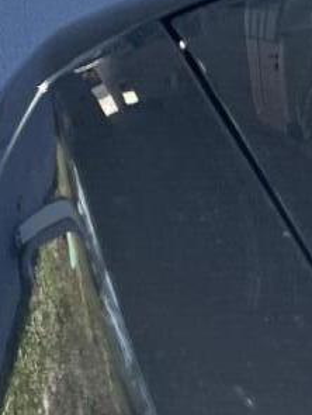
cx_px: -329
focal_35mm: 176
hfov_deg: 8.0
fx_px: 2111
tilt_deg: -12.6
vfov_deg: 10.0
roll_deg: +0.0
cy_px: -539
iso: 50
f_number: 1.5
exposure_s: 1/1159
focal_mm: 5.7
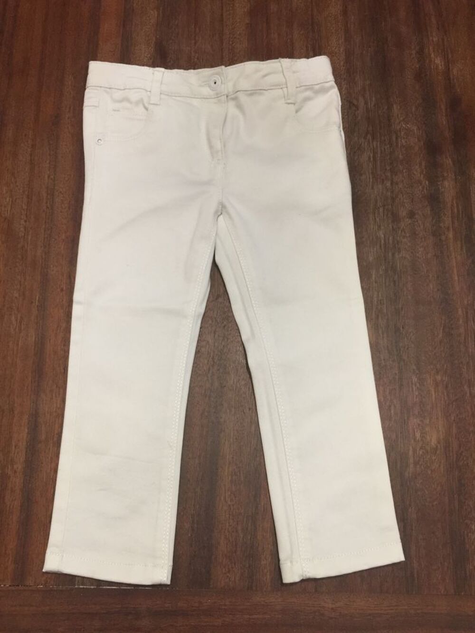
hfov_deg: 48.2
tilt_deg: -75.2
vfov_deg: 61.7
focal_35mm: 29
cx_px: 238
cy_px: 316
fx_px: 530
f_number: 2.2
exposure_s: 1/17
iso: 125
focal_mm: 4.15
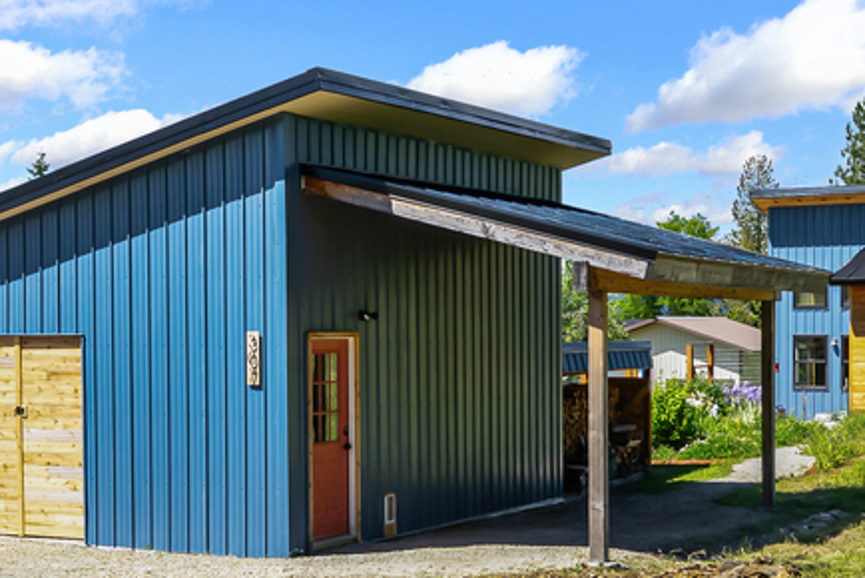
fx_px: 1659
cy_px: 381
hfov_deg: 29.2
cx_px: 426
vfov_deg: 19.7
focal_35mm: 69
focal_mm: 27
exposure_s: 1/40
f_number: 8
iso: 320
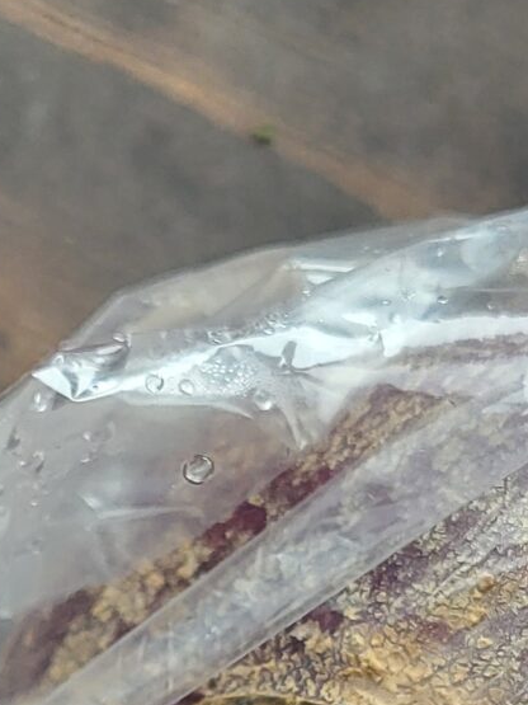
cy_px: 714
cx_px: 306
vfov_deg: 16.1
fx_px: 2441
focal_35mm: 120
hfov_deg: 12.3
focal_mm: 5.4
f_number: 1.8
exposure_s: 1/120
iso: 125
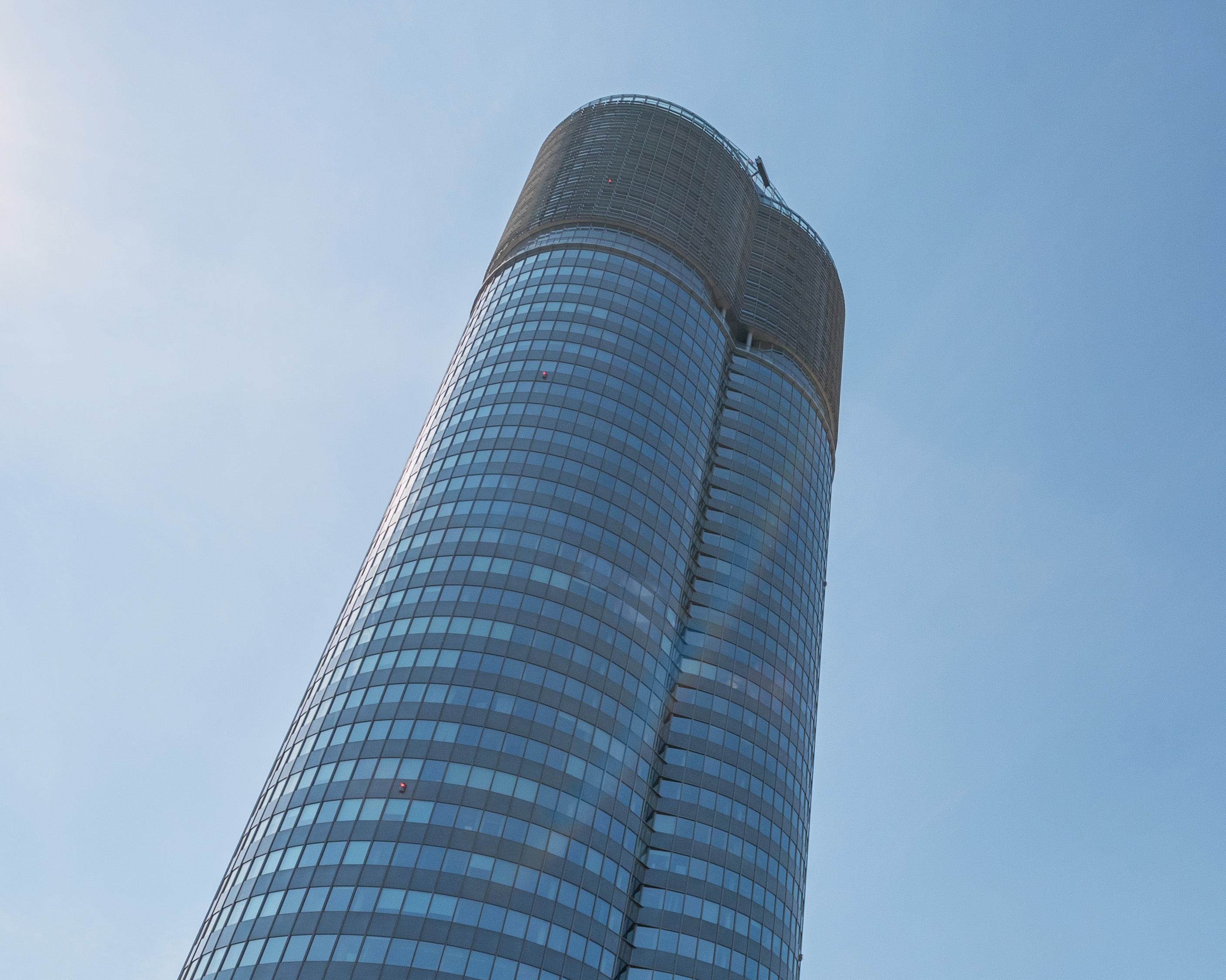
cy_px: 768
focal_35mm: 28
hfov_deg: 59.0
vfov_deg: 48.9
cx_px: 914
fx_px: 1016
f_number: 8
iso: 140
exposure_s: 1/4000
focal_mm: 14
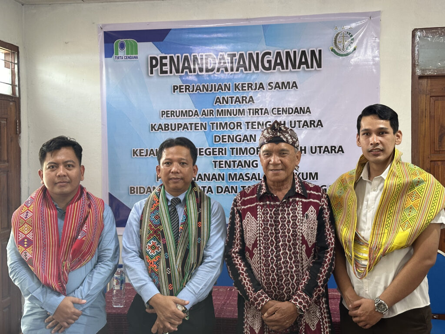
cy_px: 167
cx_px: 222
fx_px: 617
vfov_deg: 30.3
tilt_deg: -0.9
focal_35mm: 48
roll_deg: +0.2
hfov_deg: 39.7
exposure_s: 1/60
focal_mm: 6.86
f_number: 1.78
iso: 250
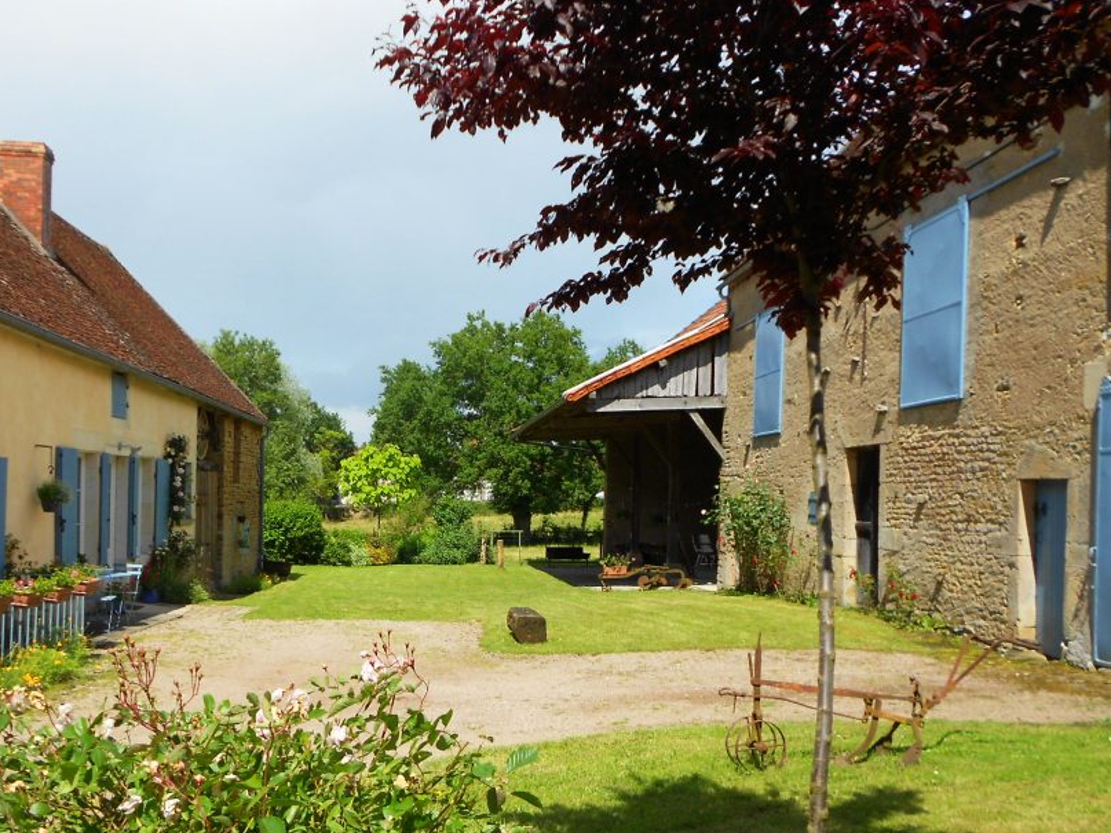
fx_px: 1059
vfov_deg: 42.6
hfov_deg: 54.8
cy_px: 519
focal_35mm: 33
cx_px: 427
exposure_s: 1/800
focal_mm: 4.6
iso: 80
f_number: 3.2
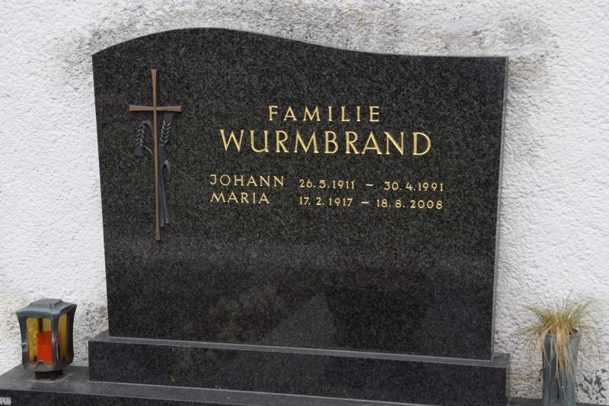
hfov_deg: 29.2
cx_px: 304
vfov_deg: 19.7
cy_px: 203
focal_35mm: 69
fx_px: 1167
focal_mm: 46
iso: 200
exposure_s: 1/250
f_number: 8
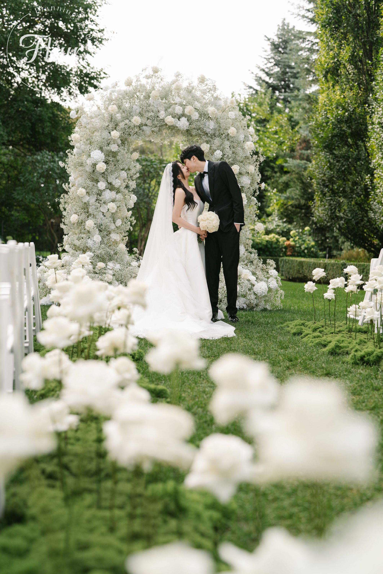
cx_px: 192
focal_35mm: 50
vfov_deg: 39.6
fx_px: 798
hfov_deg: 27.0
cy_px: 287
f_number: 2
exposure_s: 1/1000
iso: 200
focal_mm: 50
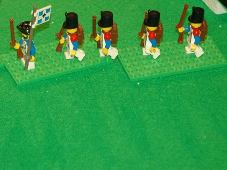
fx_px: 1253
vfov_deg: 7.8
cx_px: 81
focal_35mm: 191
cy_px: 35
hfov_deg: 10.3
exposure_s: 1/60
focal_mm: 70
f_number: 4.5
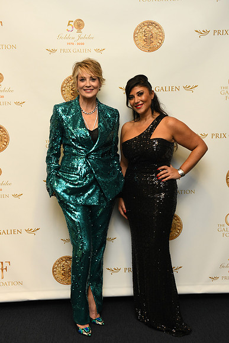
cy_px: 172
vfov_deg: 41.1
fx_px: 458
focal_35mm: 48
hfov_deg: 28.1
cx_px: 114
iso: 2000
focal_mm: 48
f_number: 5.6
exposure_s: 1/125
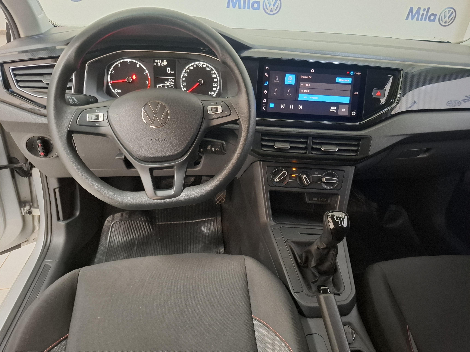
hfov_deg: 73.9
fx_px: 312
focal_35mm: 23
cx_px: 235
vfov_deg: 58.9
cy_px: 176
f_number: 1.8
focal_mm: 5.54
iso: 800
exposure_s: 1/20
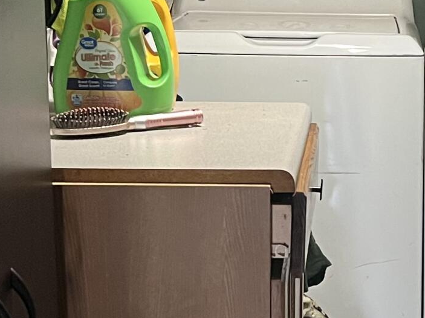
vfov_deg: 13.3
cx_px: 444
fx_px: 1363
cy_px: 183
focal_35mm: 111
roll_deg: -0.7
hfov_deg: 17.2
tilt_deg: -12.9
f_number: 1.5
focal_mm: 5.7
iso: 400
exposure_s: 1/40
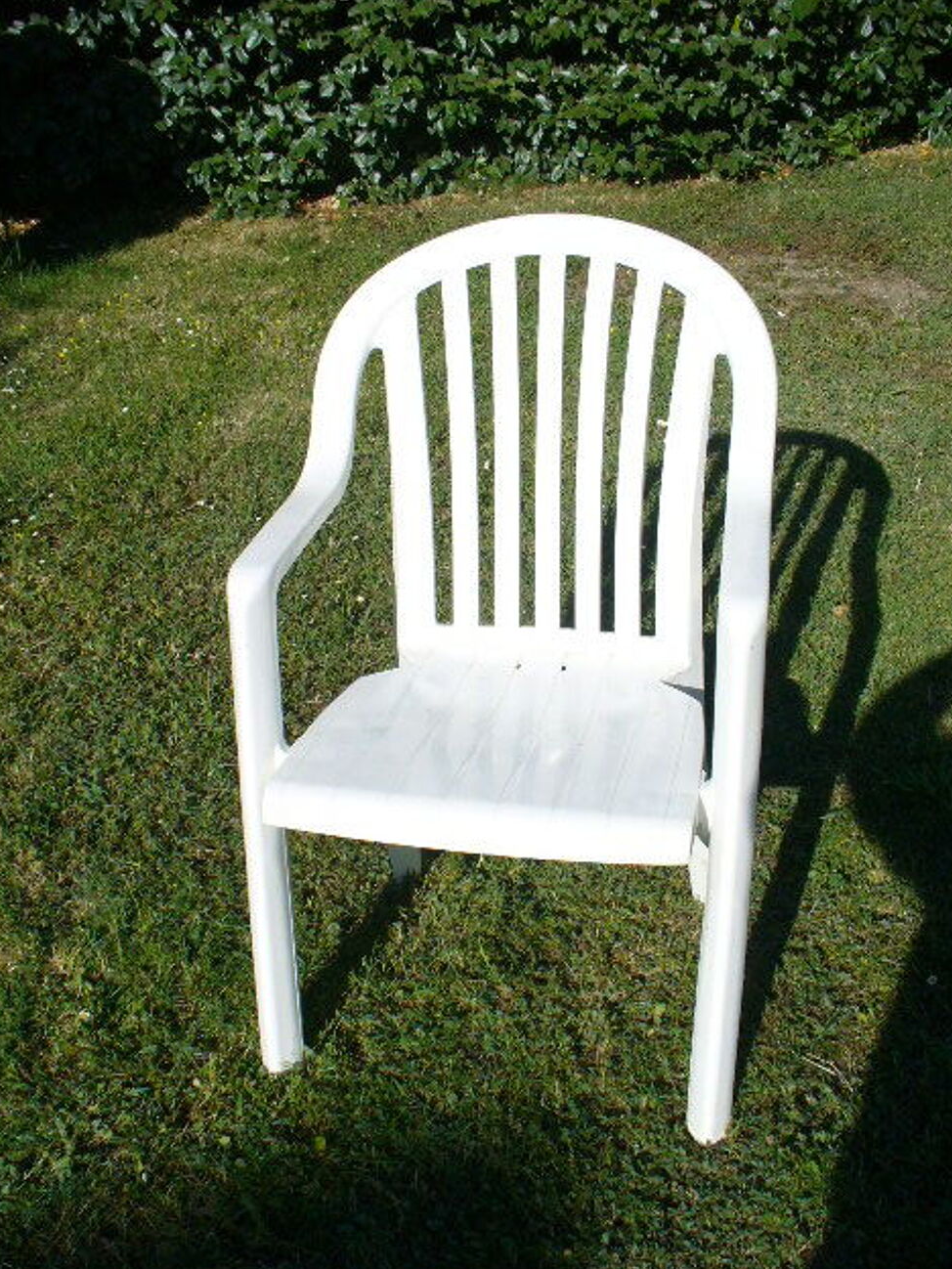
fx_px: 1393
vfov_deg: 49.0
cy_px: 644
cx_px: 470
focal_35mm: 38
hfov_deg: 37.7
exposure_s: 1/500
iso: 80
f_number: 5.6
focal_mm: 6.1
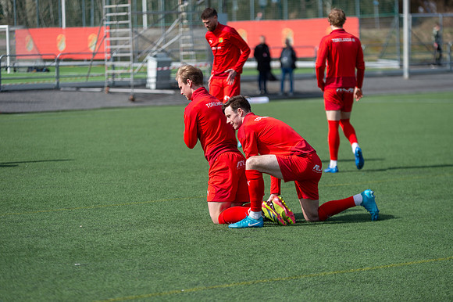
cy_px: 151
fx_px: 1761
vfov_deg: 9.8
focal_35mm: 140
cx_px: 226
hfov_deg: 14.7
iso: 110
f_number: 3.2
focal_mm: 140
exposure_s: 1/1600
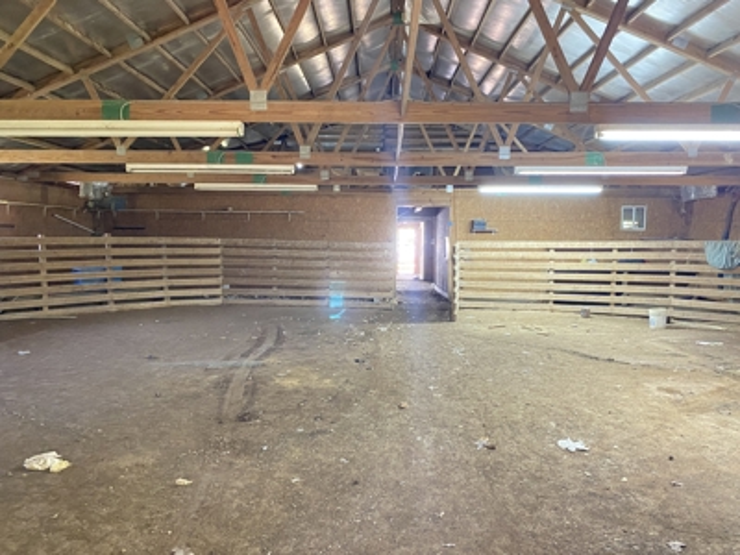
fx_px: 556
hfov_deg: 67.3
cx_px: 370
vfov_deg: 53.1
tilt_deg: -4.6
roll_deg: -0.9
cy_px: 278
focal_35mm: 26
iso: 500
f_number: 1.8
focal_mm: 4.25
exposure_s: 1/40
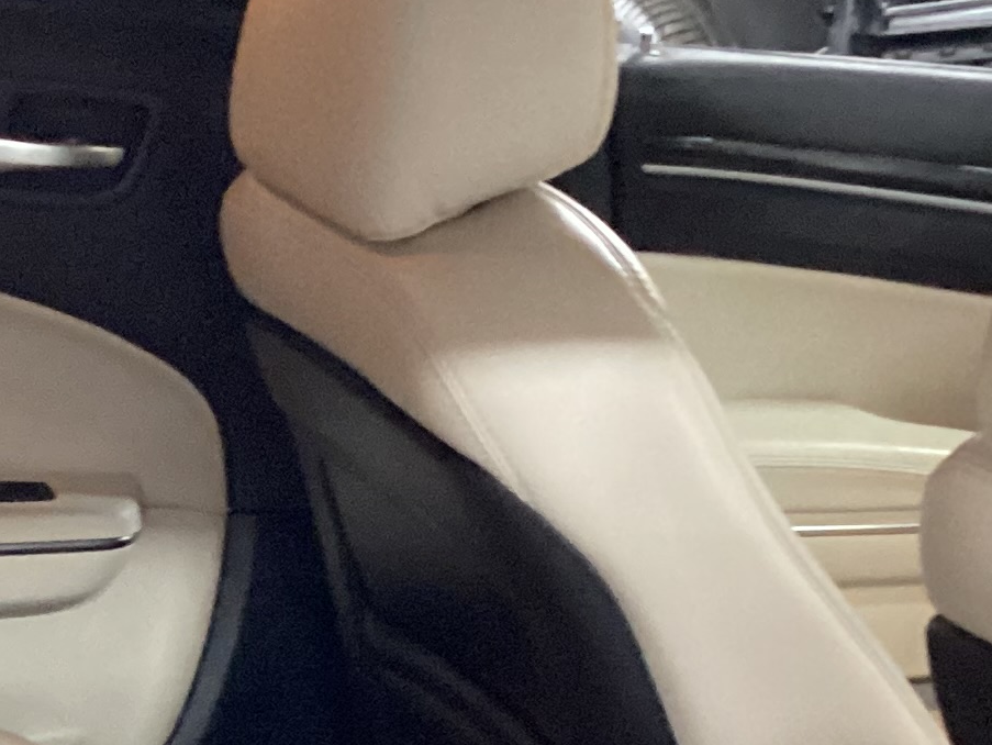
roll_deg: -3.7
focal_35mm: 112
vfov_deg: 13.0
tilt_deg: -24.4
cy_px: 842
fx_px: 3211
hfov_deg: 17.5
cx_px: 315
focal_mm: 3.3
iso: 640
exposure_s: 1/24
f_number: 2.4
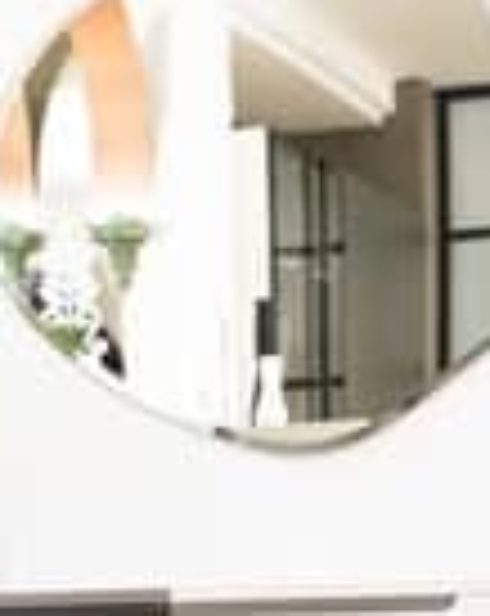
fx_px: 2546
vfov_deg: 13.3
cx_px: -450
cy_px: 823
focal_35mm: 140
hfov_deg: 10.2
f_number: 5
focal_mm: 34
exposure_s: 1/200
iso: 250
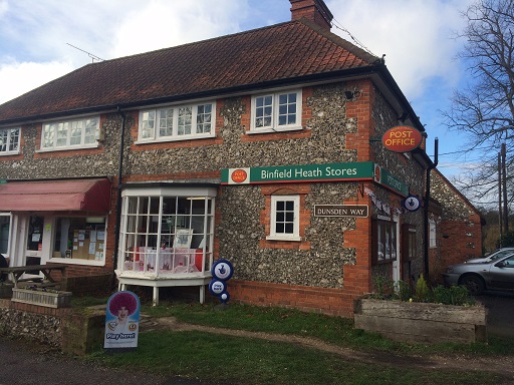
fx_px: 445
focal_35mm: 30
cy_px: 192
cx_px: 257
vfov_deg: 46.8
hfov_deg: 60.0
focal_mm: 4.12
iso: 32
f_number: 2.2
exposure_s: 1/1325
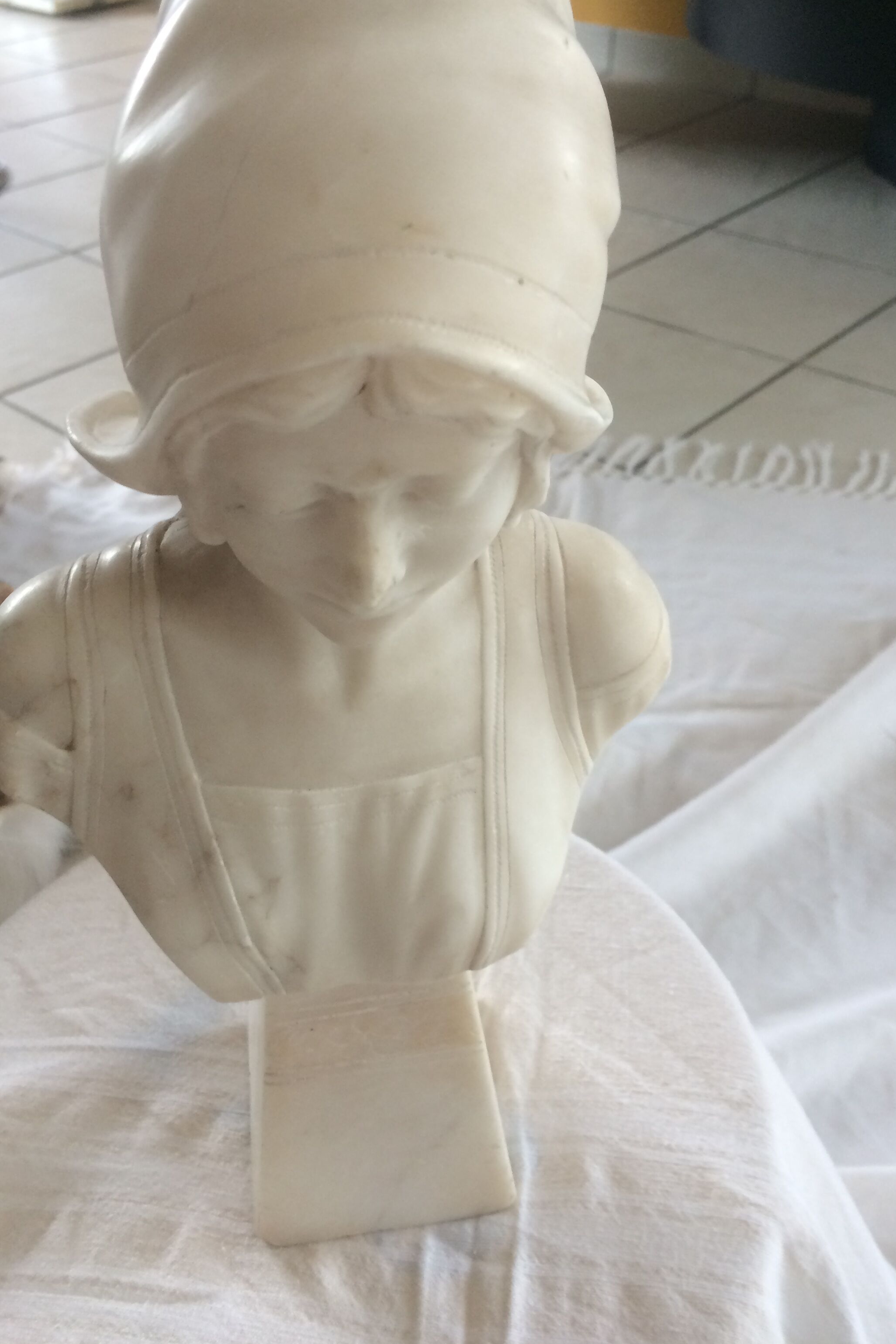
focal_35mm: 32
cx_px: 401
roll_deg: +3.6
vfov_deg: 58.7
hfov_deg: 41.1
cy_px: 641
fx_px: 1195
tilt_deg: -40.5
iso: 100
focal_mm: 4.15
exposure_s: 1/33
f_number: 2.2
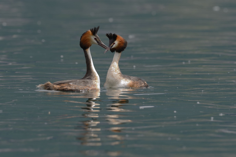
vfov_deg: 1.6
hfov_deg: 2.4
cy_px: 78
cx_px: 118
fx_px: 5571
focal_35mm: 850
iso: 1000
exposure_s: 1/500
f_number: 11
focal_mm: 850
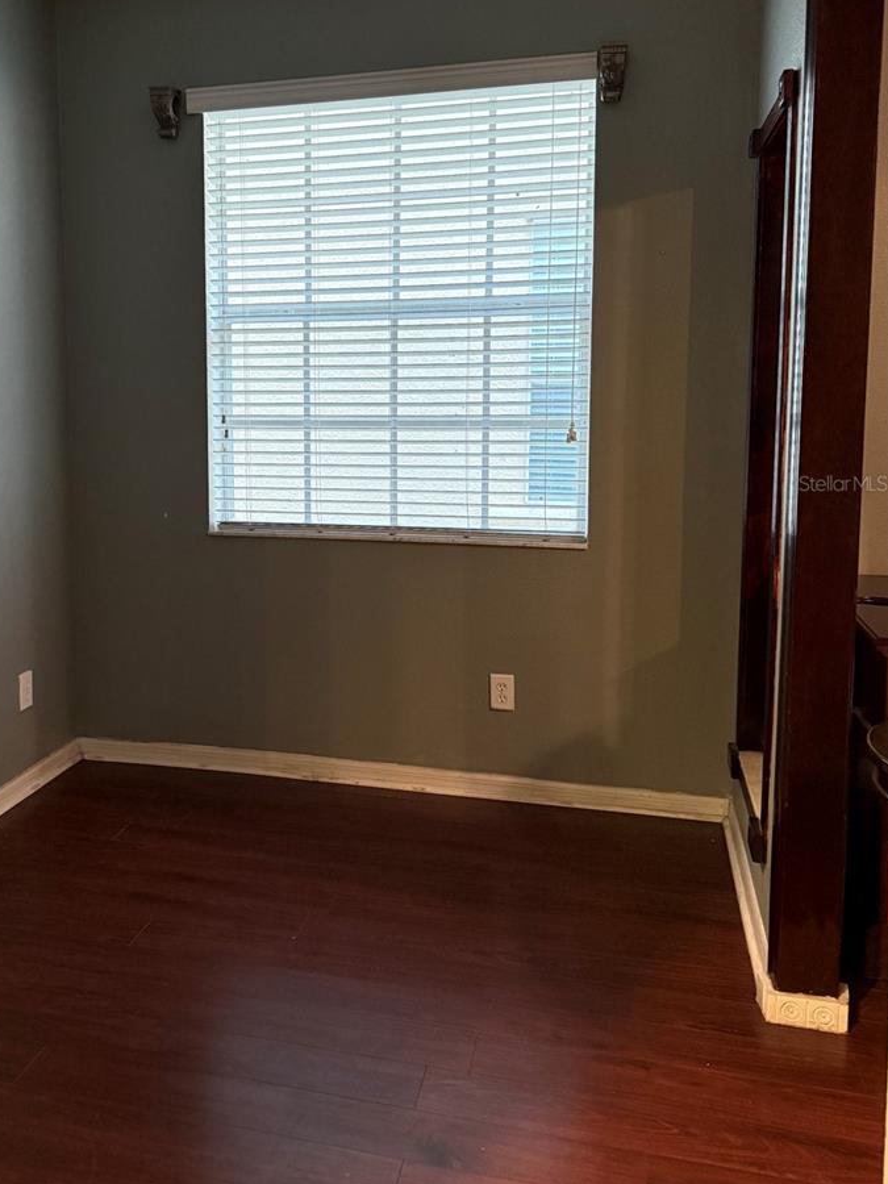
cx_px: 300
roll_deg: +1.0
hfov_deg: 43.6
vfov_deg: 56.4
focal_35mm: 32
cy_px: 483
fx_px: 1095
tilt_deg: -3.8
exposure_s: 1/60
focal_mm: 6.76
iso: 400
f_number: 1.78
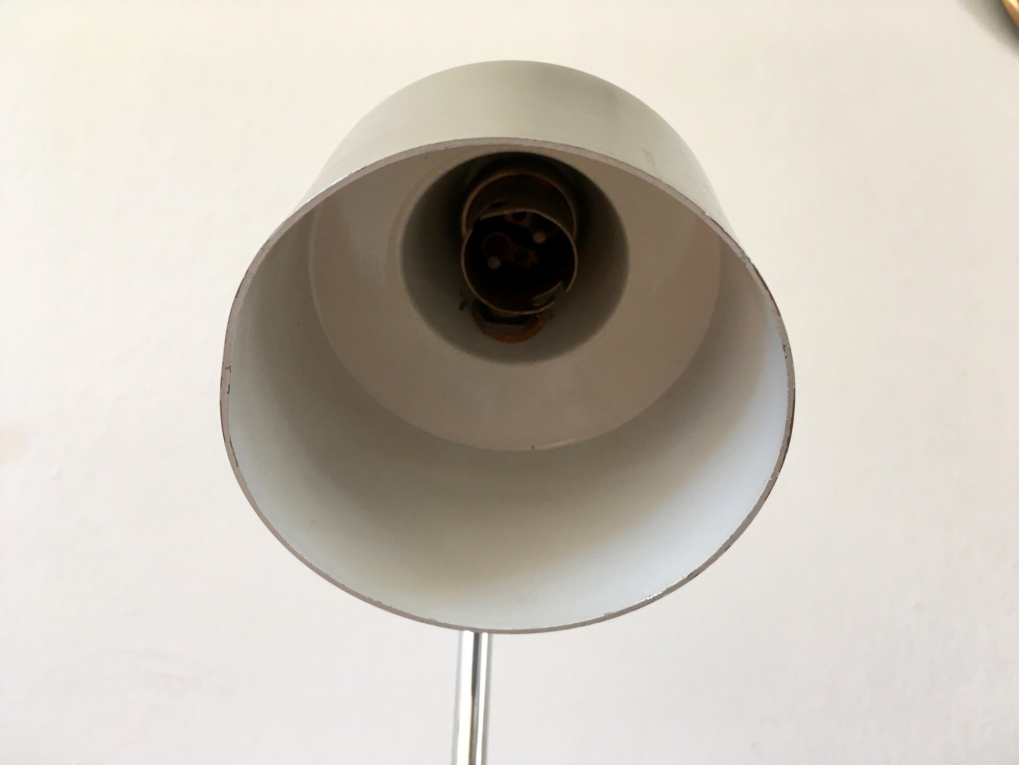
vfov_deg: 48.2
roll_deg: -1.4
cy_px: 382
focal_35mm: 29
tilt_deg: +23.2
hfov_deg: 61.7
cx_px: 510
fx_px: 854
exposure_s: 1/33
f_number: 2.2
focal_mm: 4.15
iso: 80
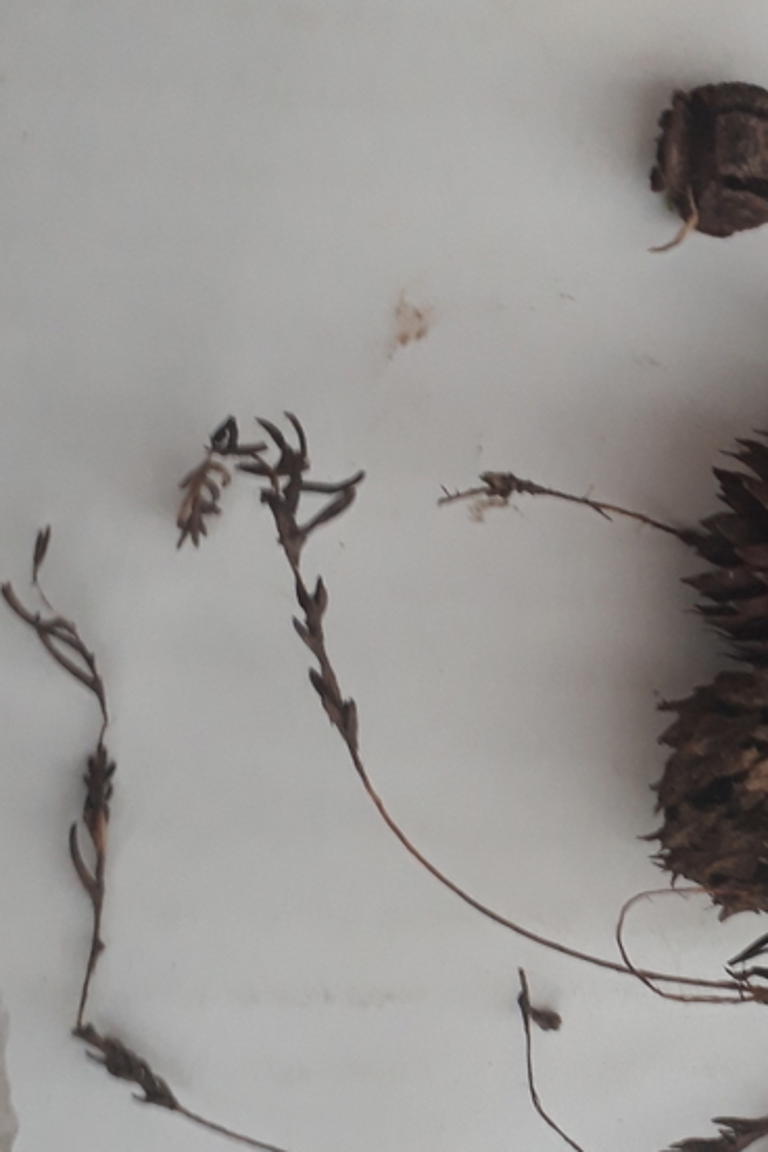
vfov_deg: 32.4
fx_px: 1952
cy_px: 824
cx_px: 912
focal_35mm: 61
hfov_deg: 20.8
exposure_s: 1/30
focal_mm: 3.6
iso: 125
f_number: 1.9
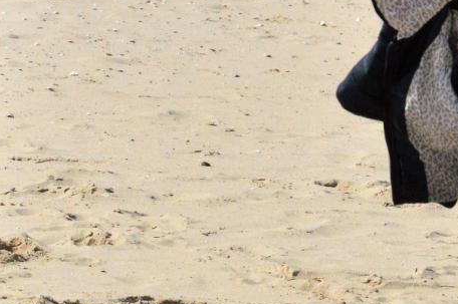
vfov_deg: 2.2
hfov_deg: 3.3
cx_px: 99
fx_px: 7904
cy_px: -86
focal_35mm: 622
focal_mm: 105
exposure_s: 1/4000
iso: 800
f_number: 9
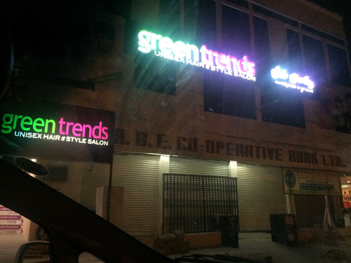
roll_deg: +0.5
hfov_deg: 61.7
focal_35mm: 29
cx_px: 176
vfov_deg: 48.2
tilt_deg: +14.5
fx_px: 294
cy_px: 132
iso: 320
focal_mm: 4.15
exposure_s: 1/17
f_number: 2.2
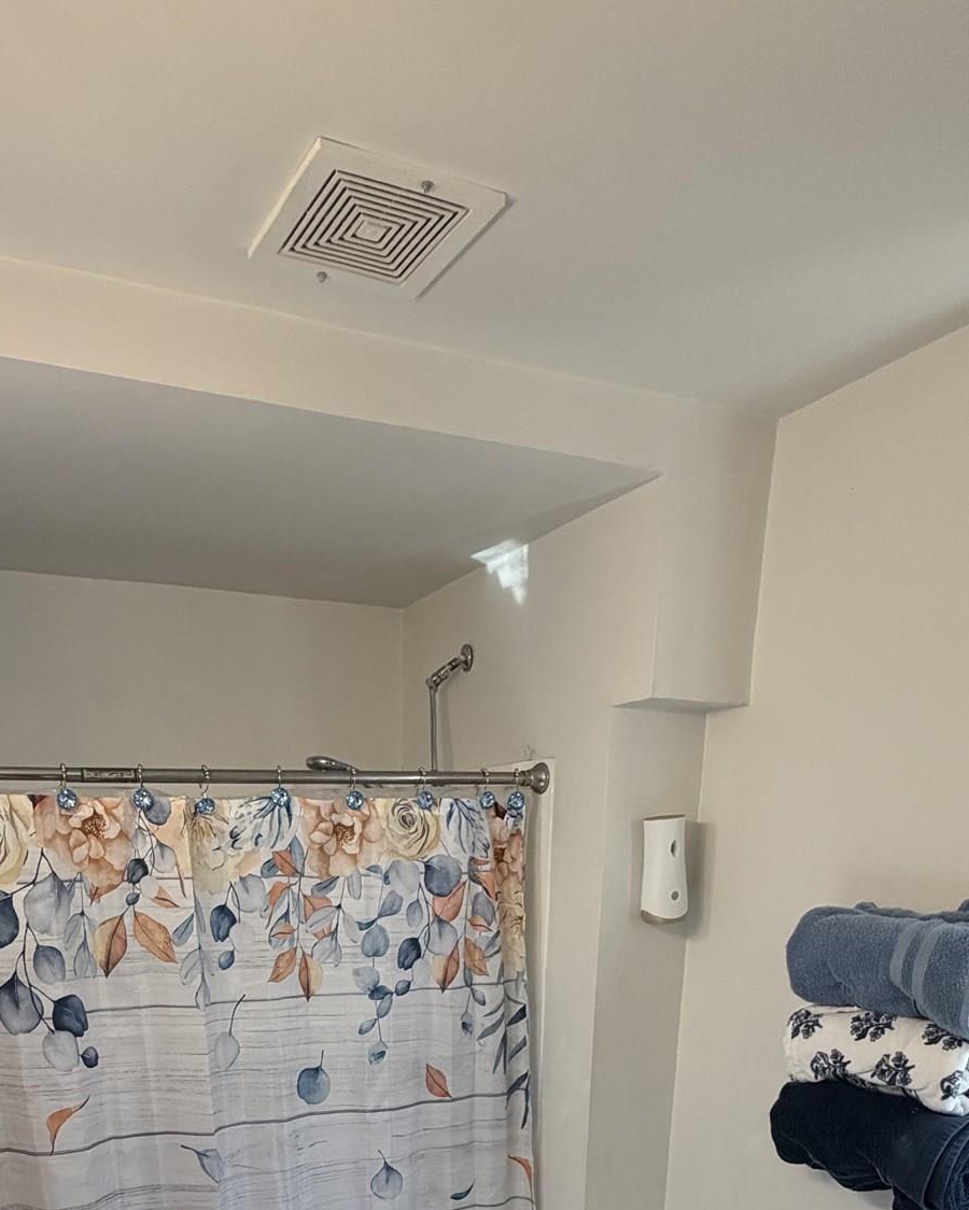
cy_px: 1157
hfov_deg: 51.0
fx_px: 1003
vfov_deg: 52.1
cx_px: 365
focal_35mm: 28
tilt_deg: -16.7
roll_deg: +0.1
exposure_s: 1/120
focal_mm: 2.22
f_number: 2.2
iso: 320
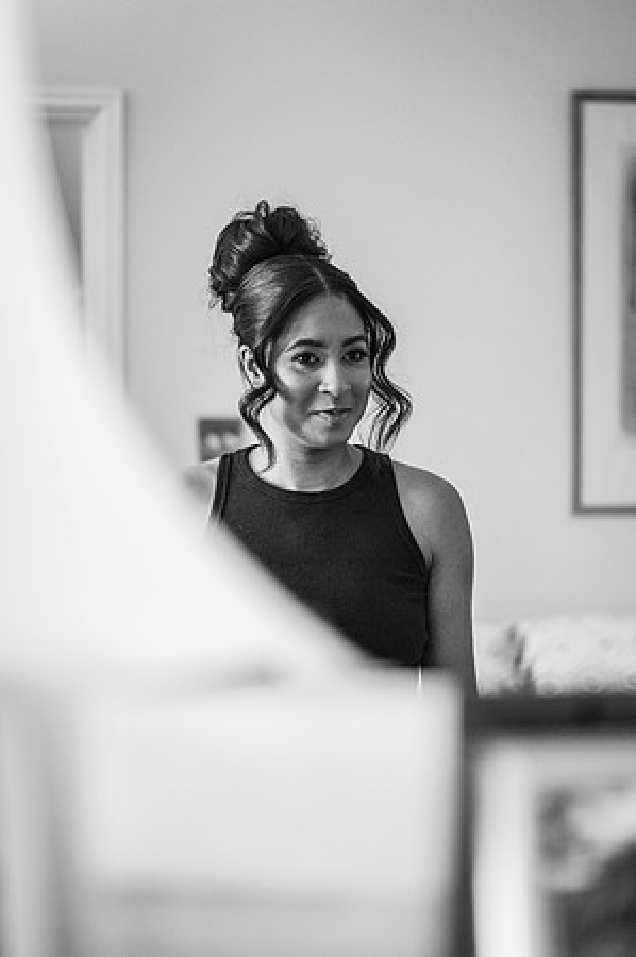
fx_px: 2258
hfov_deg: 16.0
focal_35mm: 85
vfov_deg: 23.9
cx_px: 318
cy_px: 478
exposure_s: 1/200
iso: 560
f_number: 1.8
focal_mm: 85
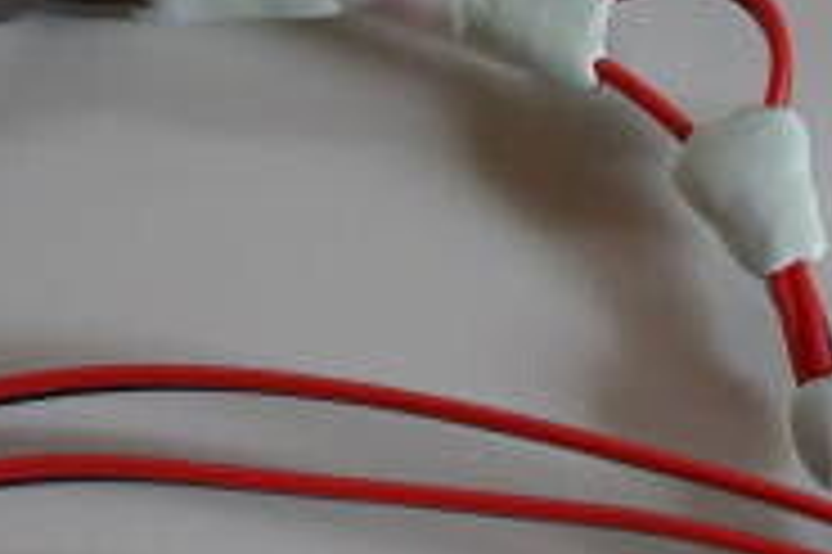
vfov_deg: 8.7
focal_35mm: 156
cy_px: 660
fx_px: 3602
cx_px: 621
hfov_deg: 13.1
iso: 3200
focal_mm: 30
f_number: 4
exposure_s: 1/160
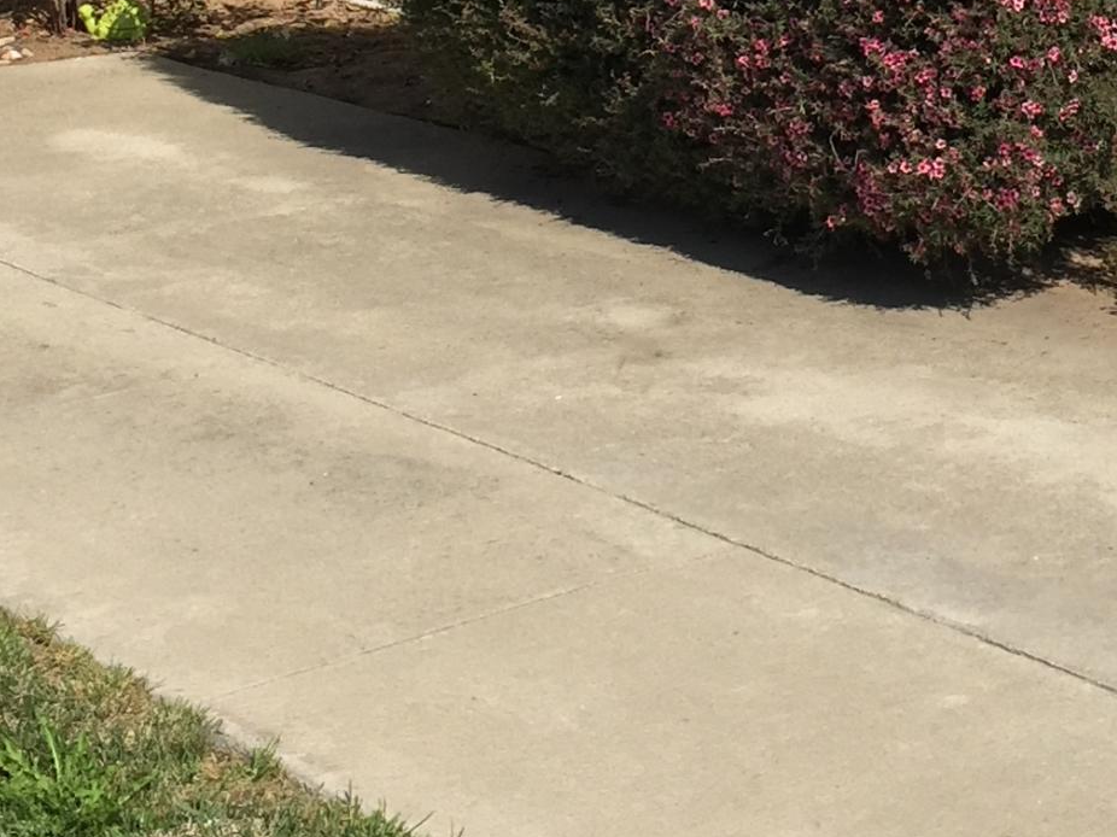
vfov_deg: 15.0
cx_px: 707
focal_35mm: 94
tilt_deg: -3.3
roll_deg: -0.3
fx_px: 3032
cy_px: -264
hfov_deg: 20.8
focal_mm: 4.15
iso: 32
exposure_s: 1/2475
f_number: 2.2
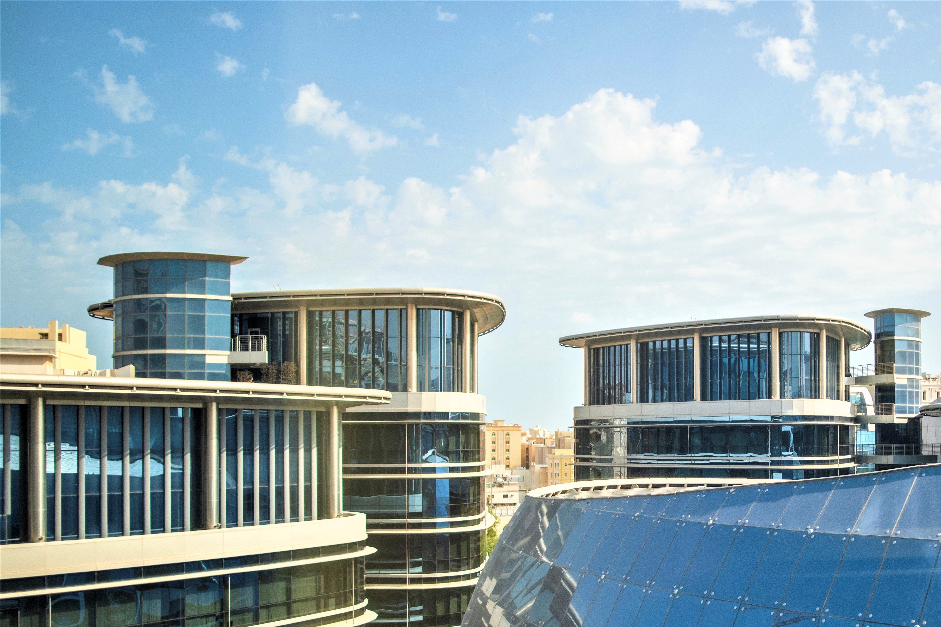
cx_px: 470
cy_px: 314
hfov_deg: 73.7
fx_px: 627
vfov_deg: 53.1
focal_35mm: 24
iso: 100
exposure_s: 1/1250
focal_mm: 24
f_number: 1.8
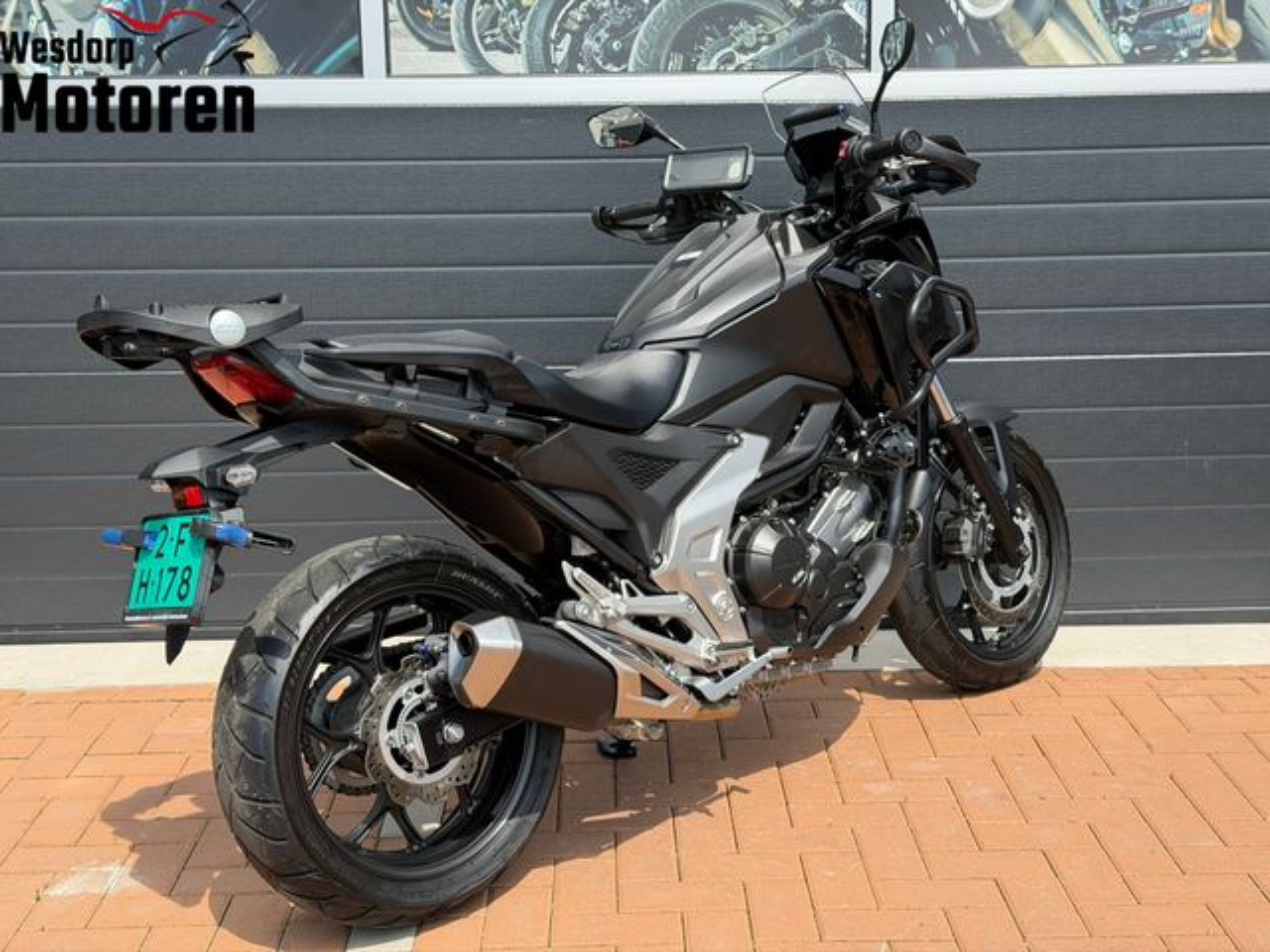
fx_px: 1761
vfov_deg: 30.3
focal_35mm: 48
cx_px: 635
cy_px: 476
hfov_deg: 39.7
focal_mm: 6.76
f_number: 1.78
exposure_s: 1/2415
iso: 80
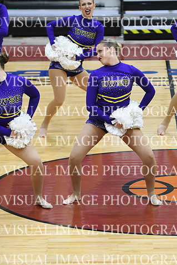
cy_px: 126
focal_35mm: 272
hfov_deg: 5.1
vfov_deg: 7.6
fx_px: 2006
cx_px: 99
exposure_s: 1/400
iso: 3200
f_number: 2.8
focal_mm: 150
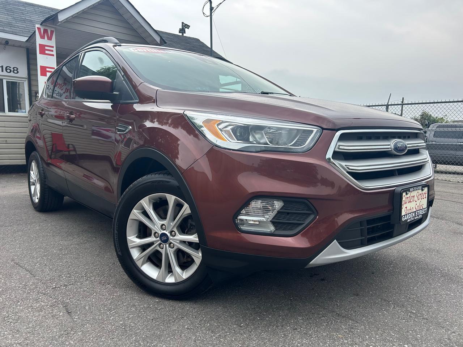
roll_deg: +0.0
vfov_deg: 53.1
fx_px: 348
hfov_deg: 67.3
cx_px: 232
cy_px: 174
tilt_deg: -5.1
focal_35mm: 26
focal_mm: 5.7
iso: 50
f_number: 1.5
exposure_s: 1/957
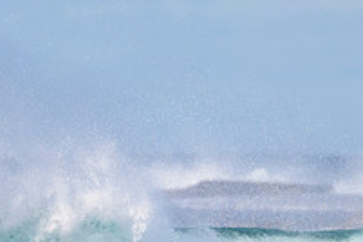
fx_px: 24289
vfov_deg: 0.6
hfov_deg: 0.9
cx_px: 116
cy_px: 317
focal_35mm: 2409
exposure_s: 1/2000
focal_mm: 800
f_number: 11
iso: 1600
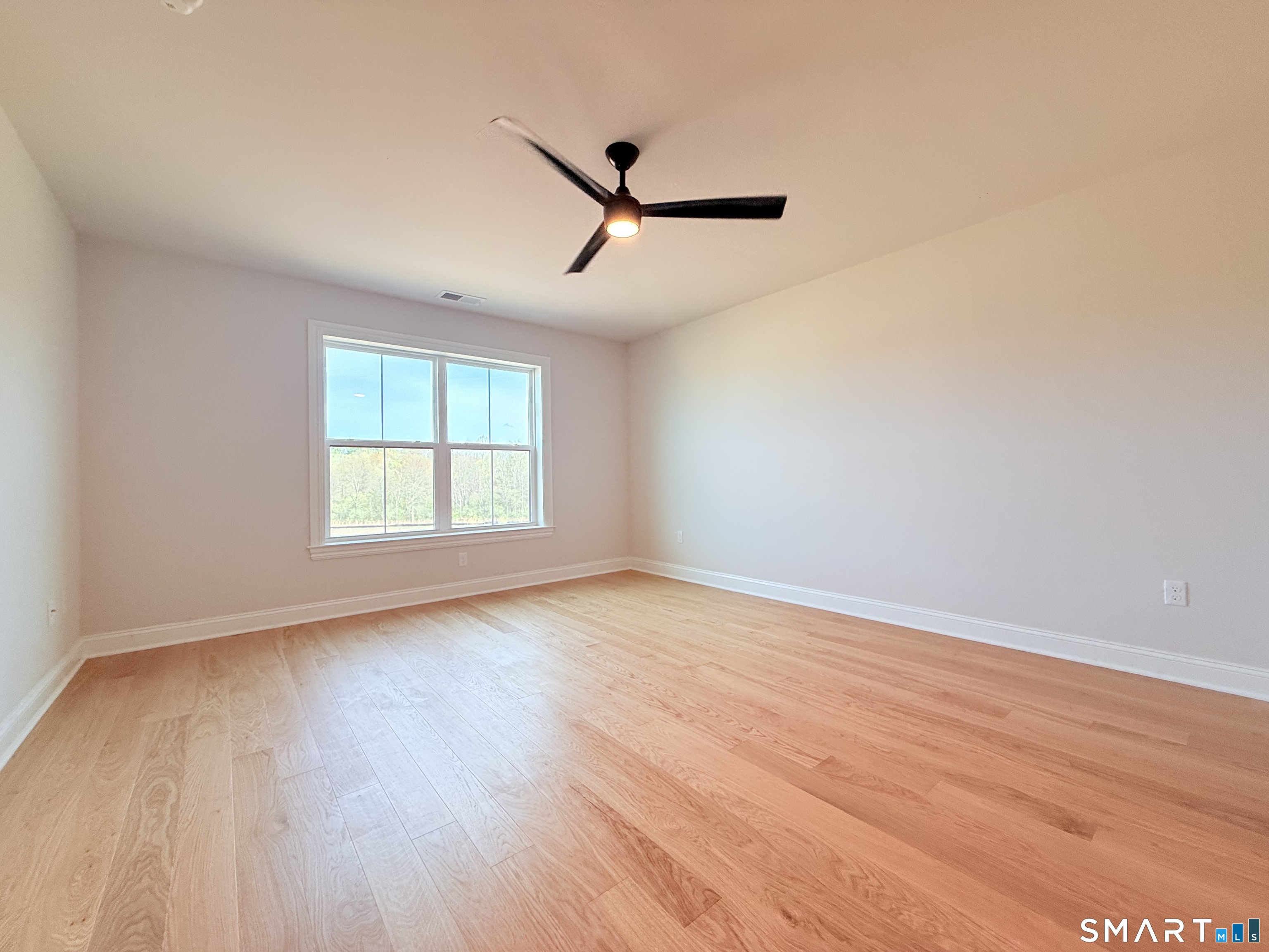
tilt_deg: +0.8
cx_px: 634
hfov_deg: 102.1
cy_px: 476
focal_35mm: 14
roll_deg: +1.1
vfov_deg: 85.7
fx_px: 513
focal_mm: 2.22
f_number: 2.2
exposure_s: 1/120
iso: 80
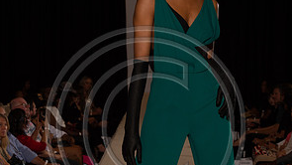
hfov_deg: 16.4
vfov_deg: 9.2
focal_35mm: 131
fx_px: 1014
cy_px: 125
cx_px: 146
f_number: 9
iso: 800
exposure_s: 1/250
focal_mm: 82
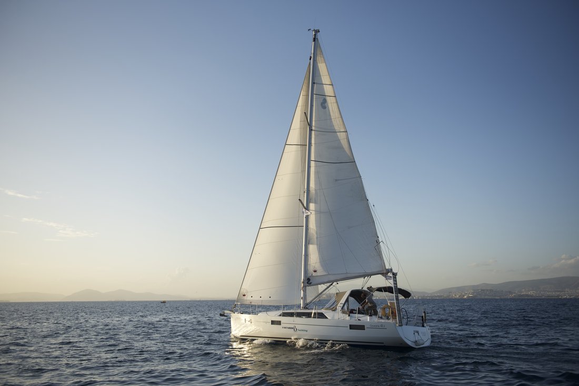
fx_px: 547
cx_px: 290
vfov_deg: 38.9
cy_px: 193
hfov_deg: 55.8
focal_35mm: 34
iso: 125
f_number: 2.8
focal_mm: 34
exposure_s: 1/2000
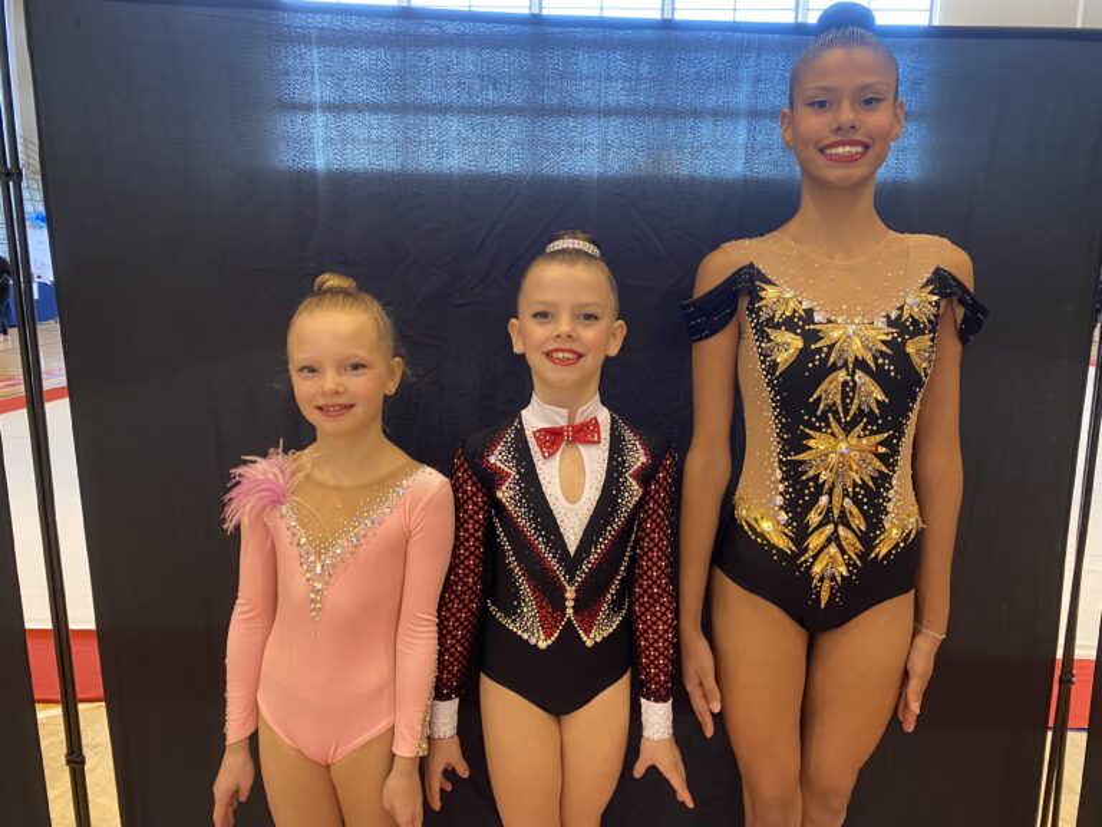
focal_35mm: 26
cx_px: 551
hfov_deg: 67.3
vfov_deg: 53.1
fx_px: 828
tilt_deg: -10.7
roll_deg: -2.2
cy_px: 414
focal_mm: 4.25
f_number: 1.8
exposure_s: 1/50
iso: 160
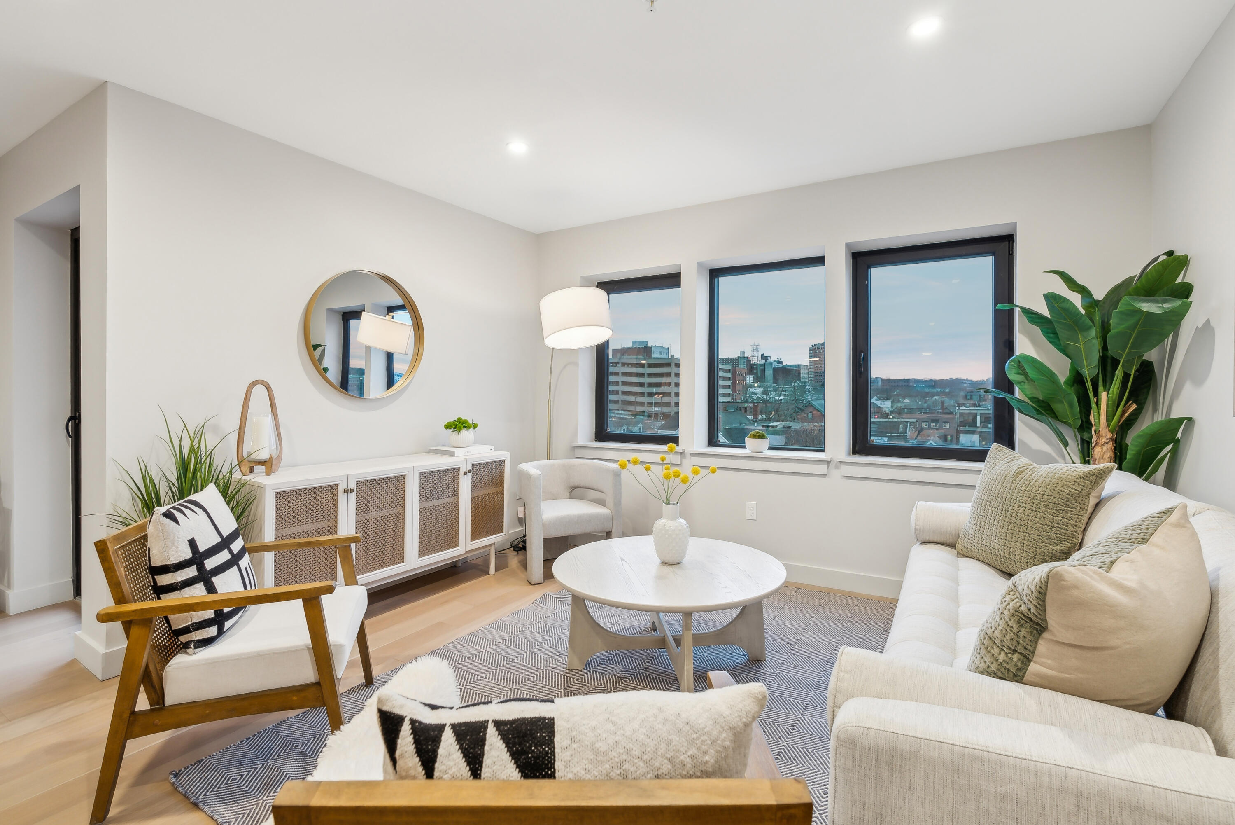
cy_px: 412
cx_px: 618
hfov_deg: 96.7
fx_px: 549
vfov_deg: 73.8
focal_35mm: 16
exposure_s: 1/5
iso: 320
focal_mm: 16
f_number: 7.1
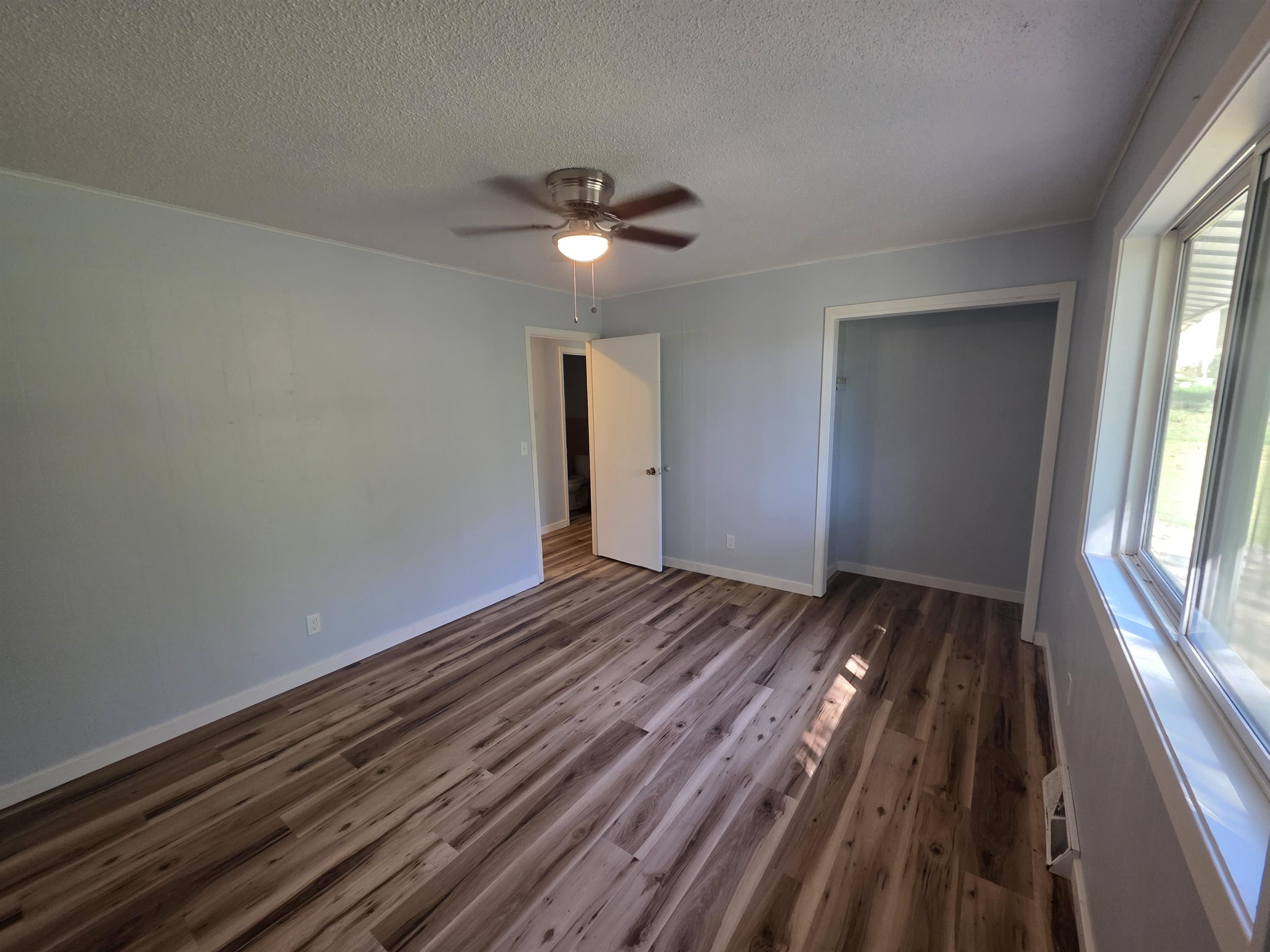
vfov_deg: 89.9
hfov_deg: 106.2
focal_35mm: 13
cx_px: 635
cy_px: 476
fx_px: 477
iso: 250
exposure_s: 1/60
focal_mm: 2.2
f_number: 1.9
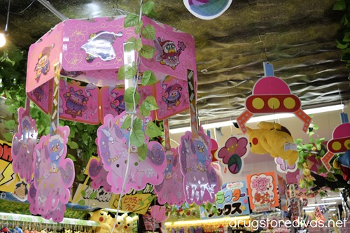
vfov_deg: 29.8
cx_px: 175
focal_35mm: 45
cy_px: 116
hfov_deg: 43.6
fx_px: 437
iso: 400
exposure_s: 1/125
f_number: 5.6
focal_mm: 30
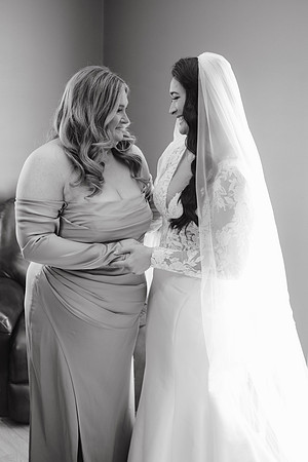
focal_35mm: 50
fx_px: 642
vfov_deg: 39.6
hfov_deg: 27.0
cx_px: 154
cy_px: 231
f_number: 3.2
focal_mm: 50
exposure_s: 1/125
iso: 1250
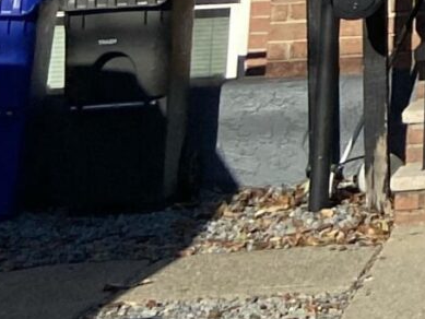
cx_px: 1179
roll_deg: +1.5
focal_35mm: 171
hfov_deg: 9.6
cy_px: -550
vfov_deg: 7.8
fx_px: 2100
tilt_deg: +9.7
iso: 32
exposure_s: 1/3846
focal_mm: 4.25
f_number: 1.8
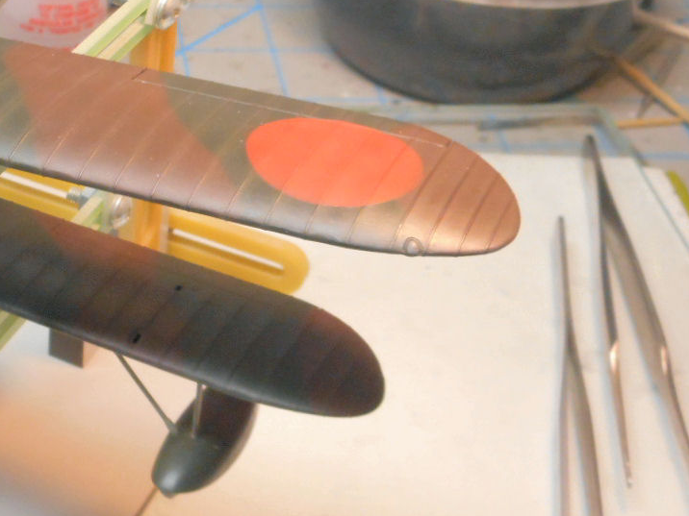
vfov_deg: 19.2
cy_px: 126
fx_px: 1513
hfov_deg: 24.0
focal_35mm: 76
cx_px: -71
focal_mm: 6
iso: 360
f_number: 4.2
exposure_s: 1/30
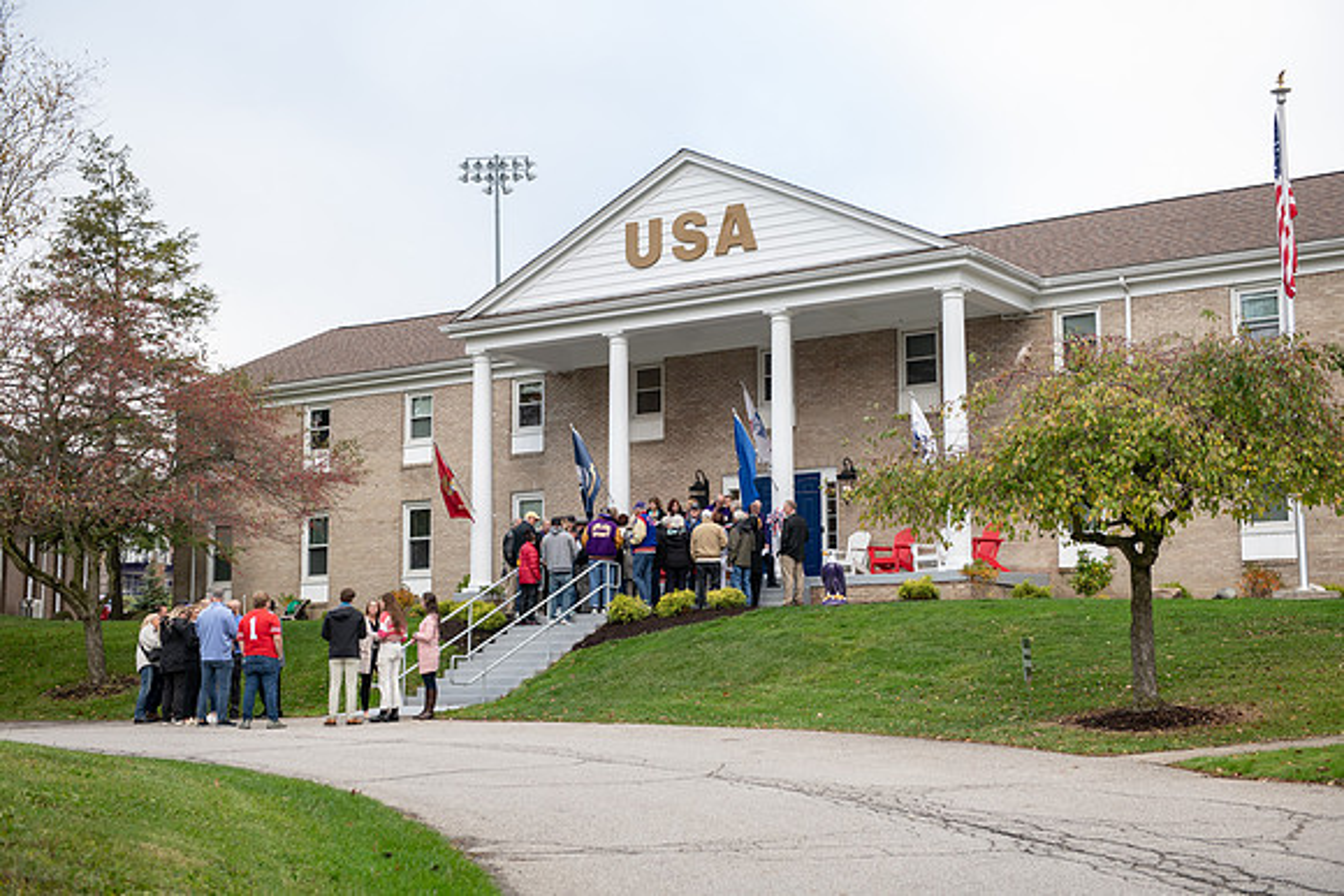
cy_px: 448
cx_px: 672
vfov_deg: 26.0
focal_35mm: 52
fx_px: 1942
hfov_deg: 38.2
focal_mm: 52
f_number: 4
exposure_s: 1/250
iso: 250
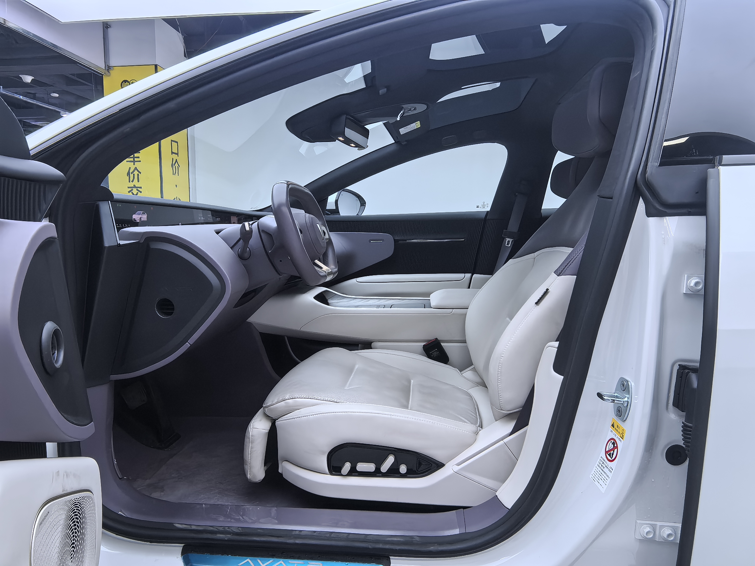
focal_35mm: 22
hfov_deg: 76.4
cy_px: 283
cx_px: 378
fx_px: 480
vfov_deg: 61.1
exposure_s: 1/100
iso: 100
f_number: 2.2
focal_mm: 1.95
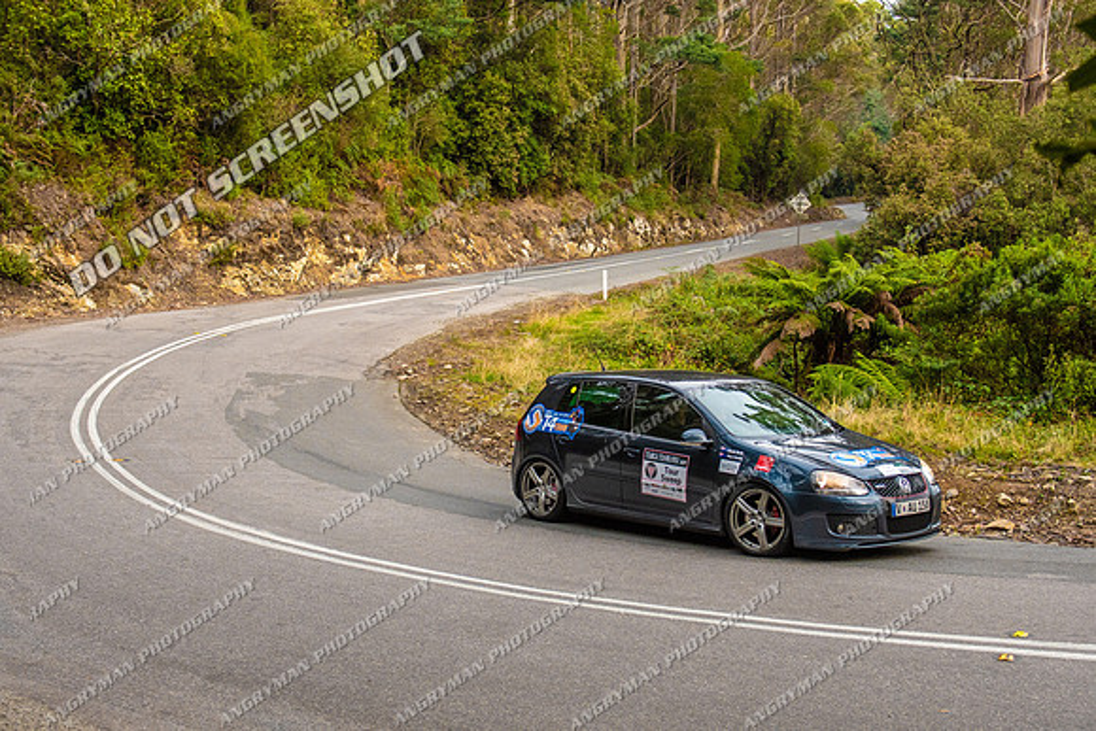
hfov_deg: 41.1
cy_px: 366
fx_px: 1462
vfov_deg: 28.1
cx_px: 548
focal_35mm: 48
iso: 500
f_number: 3.5
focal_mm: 32
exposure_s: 1/1250
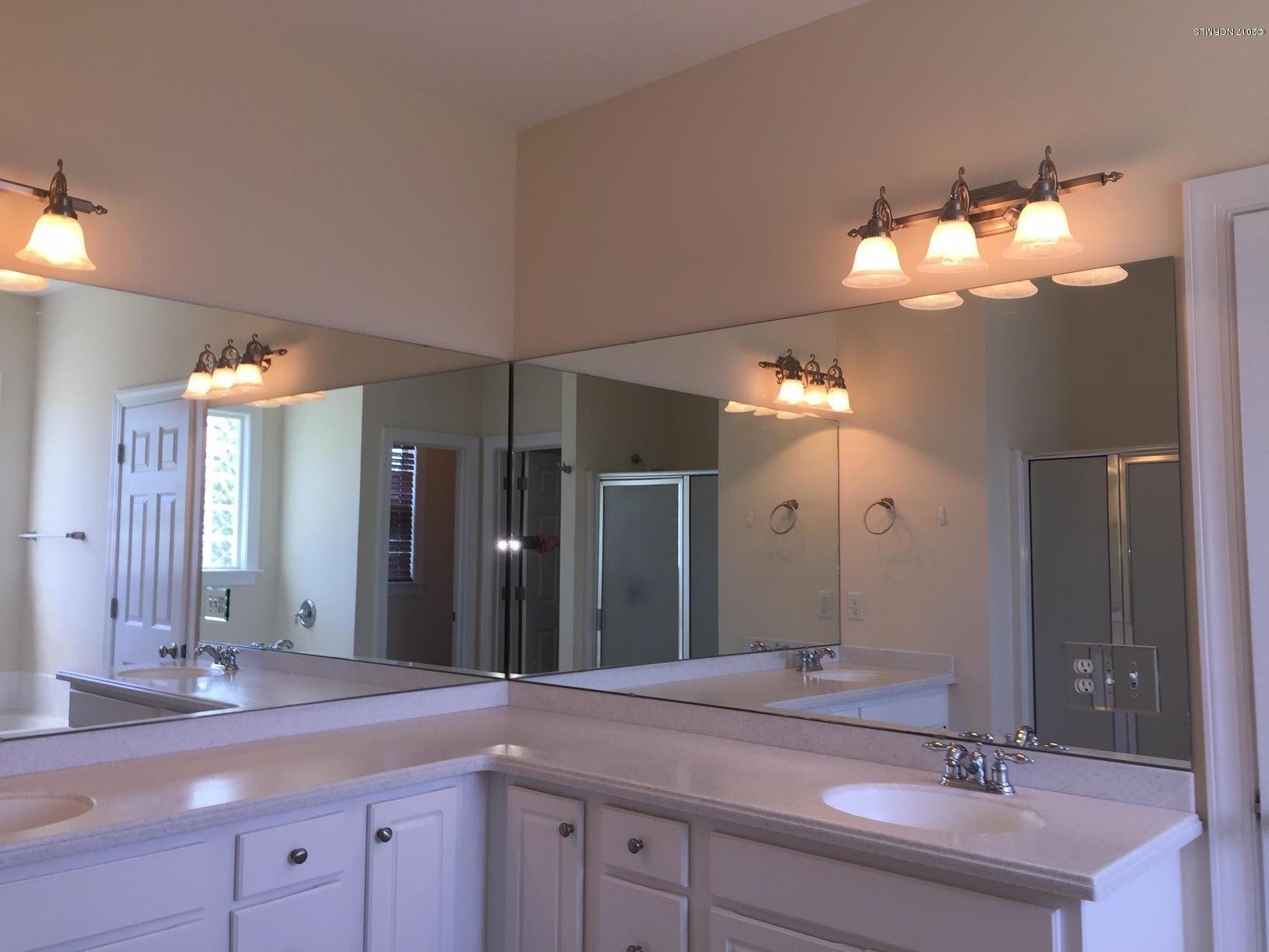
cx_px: 634
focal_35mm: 29
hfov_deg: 61.7
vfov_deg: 48.2
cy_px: 476
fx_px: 1063
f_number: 2.2
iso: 32
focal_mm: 4.15
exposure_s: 1/120
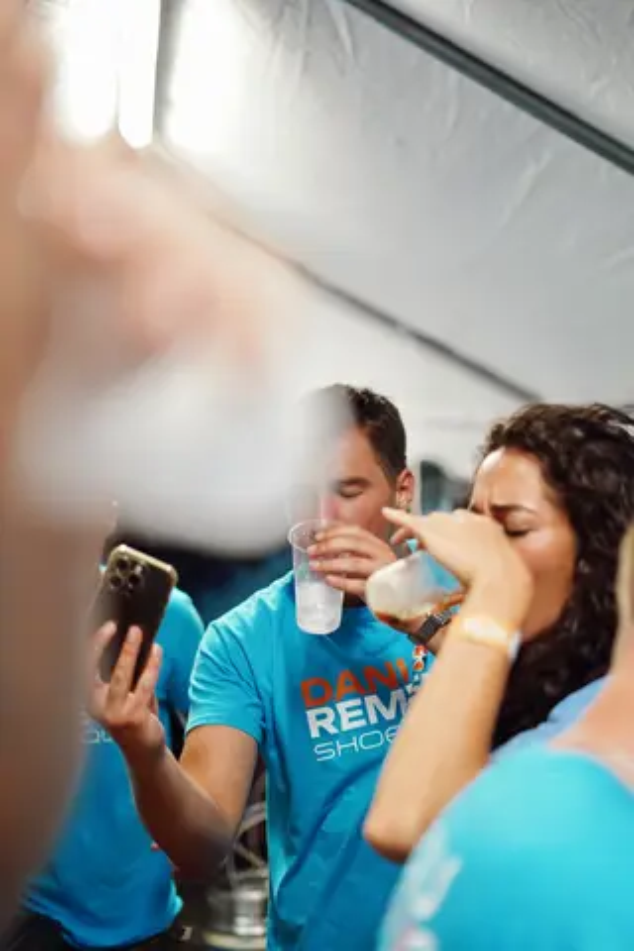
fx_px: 1321
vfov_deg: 39.6
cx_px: 317
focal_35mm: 50
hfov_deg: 27.0
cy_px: 476
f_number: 1.8
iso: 800
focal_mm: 50
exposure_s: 1/200
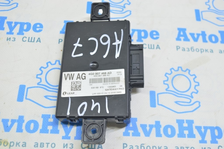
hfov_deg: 45.0
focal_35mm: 44
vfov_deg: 30.8
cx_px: 112
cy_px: 74
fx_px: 270
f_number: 5.6
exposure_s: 1/20
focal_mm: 29
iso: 400
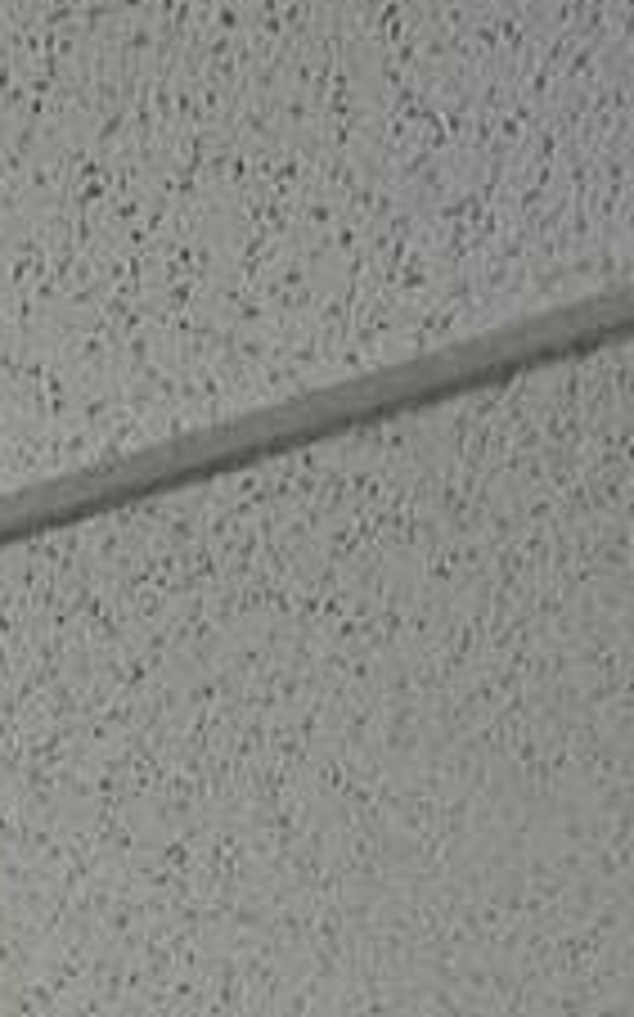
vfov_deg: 10.0
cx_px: -985
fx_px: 2796
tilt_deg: -6.4
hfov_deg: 10.7
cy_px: 3424
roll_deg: +0.1
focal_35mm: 101
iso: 320
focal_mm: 2.22
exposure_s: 1/84
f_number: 2.2
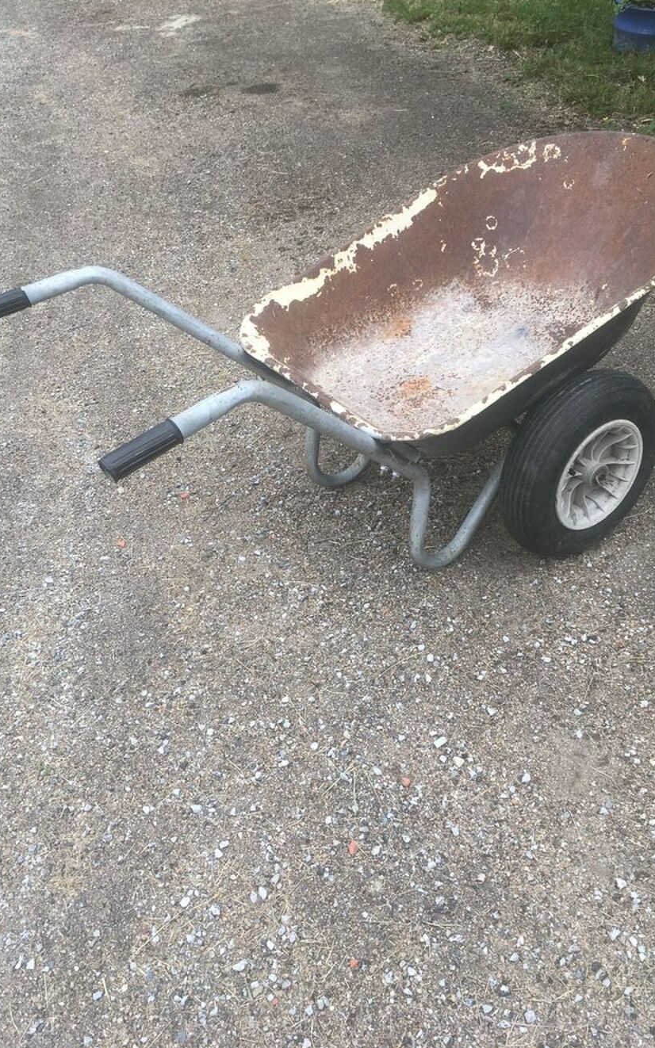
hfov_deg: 40.6
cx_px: 336
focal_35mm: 31
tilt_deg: -44.4
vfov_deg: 61.2
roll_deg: +2.0
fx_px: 886
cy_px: 522
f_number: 2.2
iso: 25
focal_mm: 4.15
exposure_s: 1/407
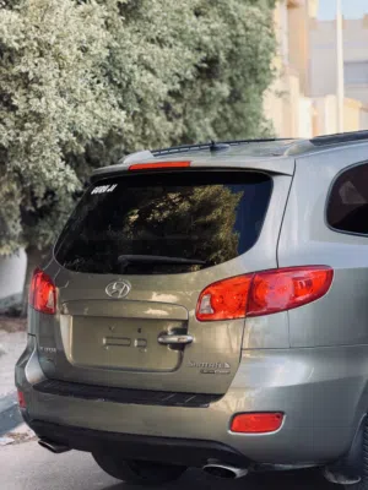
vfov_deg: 19.6
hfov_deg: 14.8
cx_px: 184
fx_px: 1417
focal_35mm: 100
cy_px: 245
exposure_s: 1/100
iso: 80
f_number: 2.8
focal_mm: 16.89
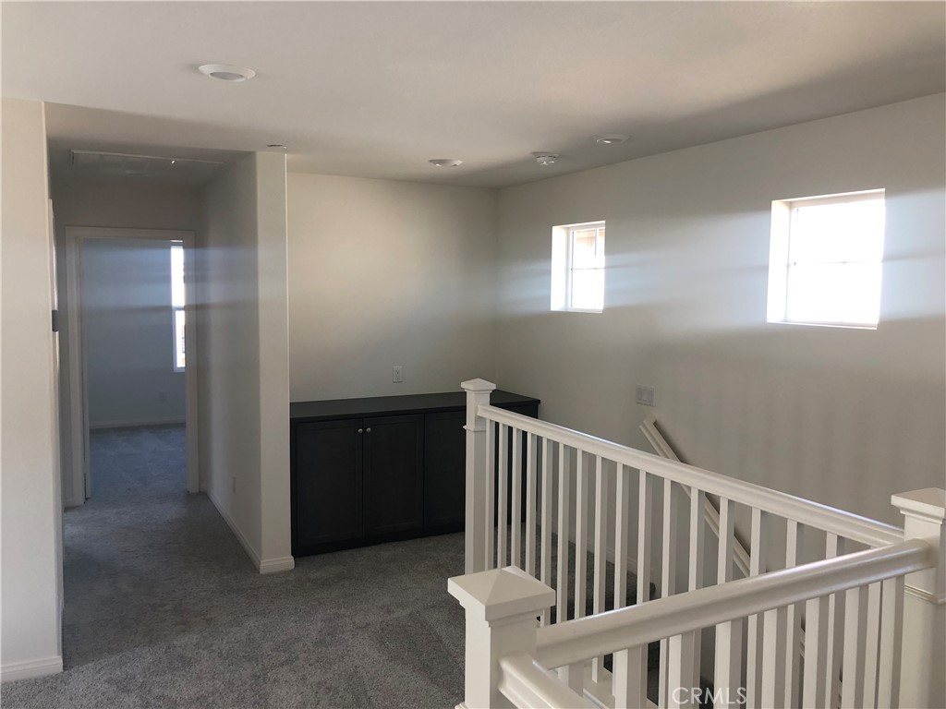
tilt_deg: -4.5
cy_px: 354
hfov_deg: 63.4
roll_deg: -0.3
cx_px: 473
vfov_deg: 49.7
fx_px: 765
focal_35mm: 28
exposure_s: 1/40
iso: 20
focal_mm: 3.99
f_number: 1.8
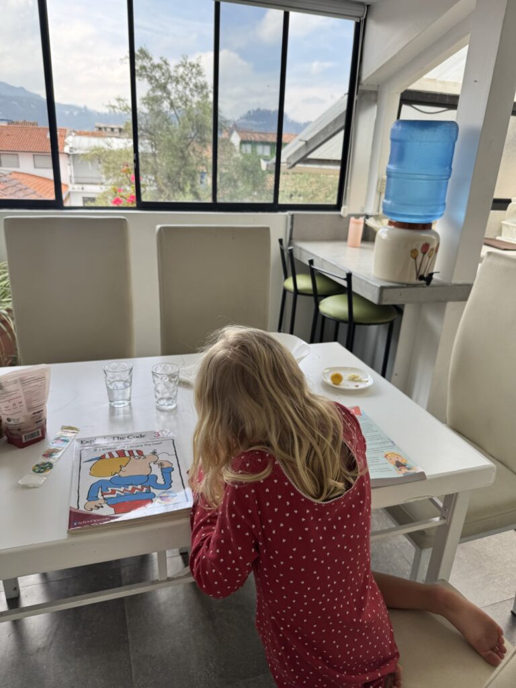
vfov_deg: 71.6
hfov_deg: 56.8
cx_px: 258
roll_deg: -3.1
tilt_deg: -21.4
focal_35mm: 24
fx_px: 477
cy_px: 344
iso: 80
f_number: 1.78
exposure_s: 1/414
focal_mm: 6.76
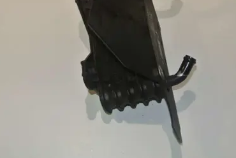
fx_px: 401
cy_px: 47
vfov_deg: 22.2
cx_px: 119
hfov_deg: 32.8
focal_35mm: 61
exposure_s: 1/60
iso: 200
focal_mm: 15.7
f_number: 4.2
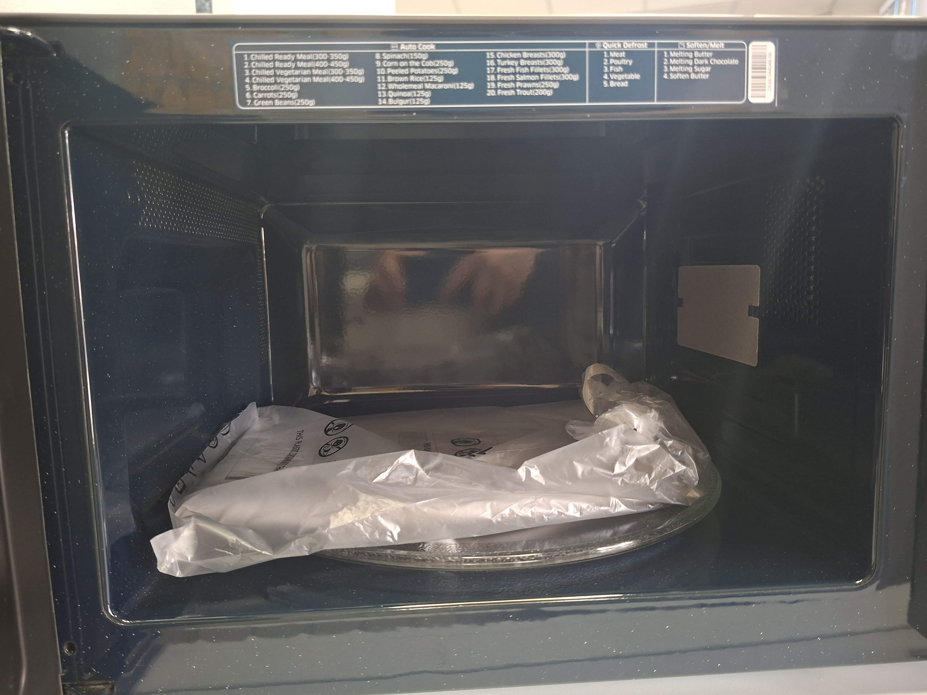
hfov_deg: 73.9
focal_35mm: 23
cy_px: 348
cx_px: 464
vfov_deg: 58.9
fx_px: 616
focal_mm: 5.54
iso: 400
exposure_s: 1/30
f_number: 1.8
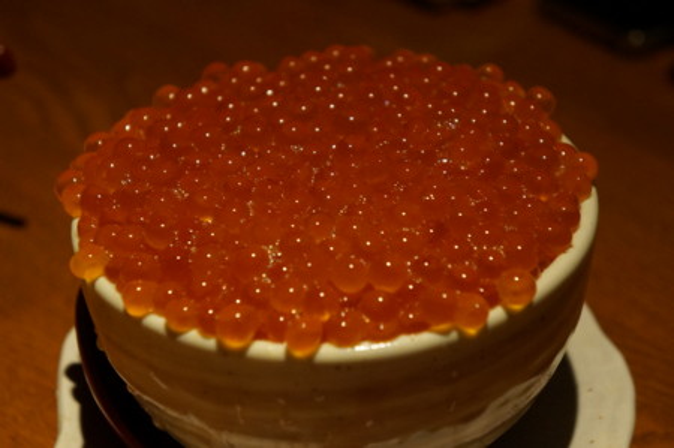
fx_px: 1543
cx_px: 337
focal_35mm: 82
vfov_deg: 16.5
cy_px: 224
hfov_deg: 24.6
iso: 3200
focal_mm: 55
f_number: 5.6
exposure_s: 1/50
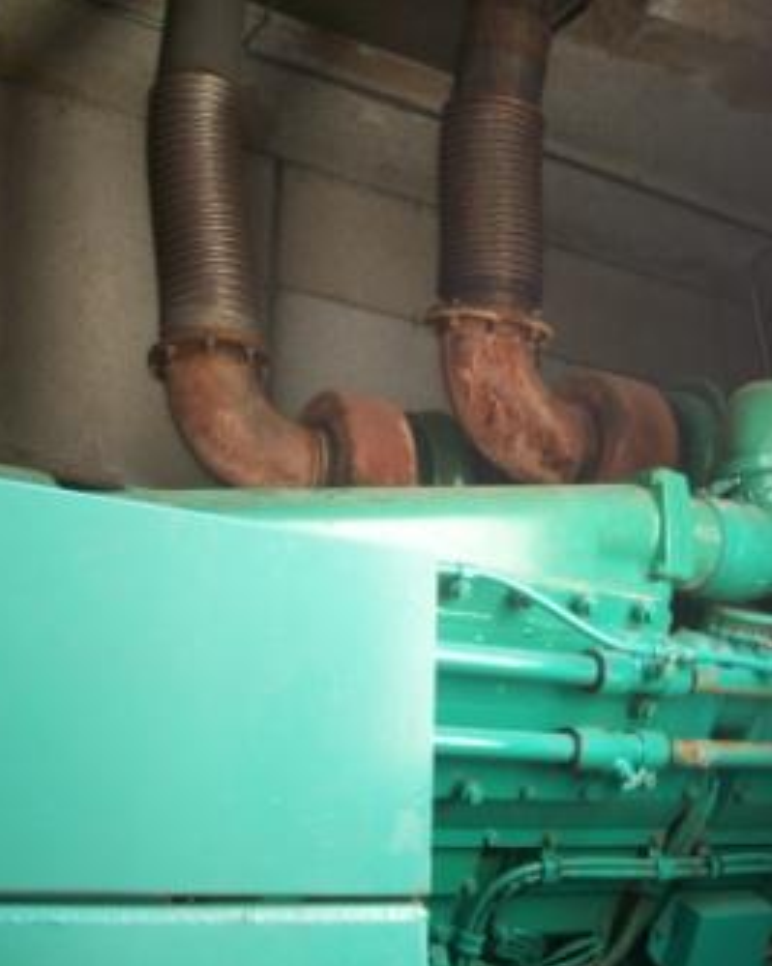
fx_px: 1315
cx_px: 496
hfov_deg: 32.5
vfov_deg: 40.4
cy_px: 484
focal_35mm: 46
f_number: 3.1
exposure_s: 1/30
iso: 80
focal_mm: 6.3
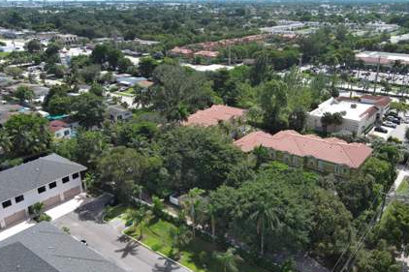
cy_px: 142
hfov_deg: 57.1
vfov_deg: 39.9
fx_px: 375
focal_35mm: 33
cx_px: 226
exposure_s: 1/875
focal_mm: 10.57
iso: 100
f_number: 2.8
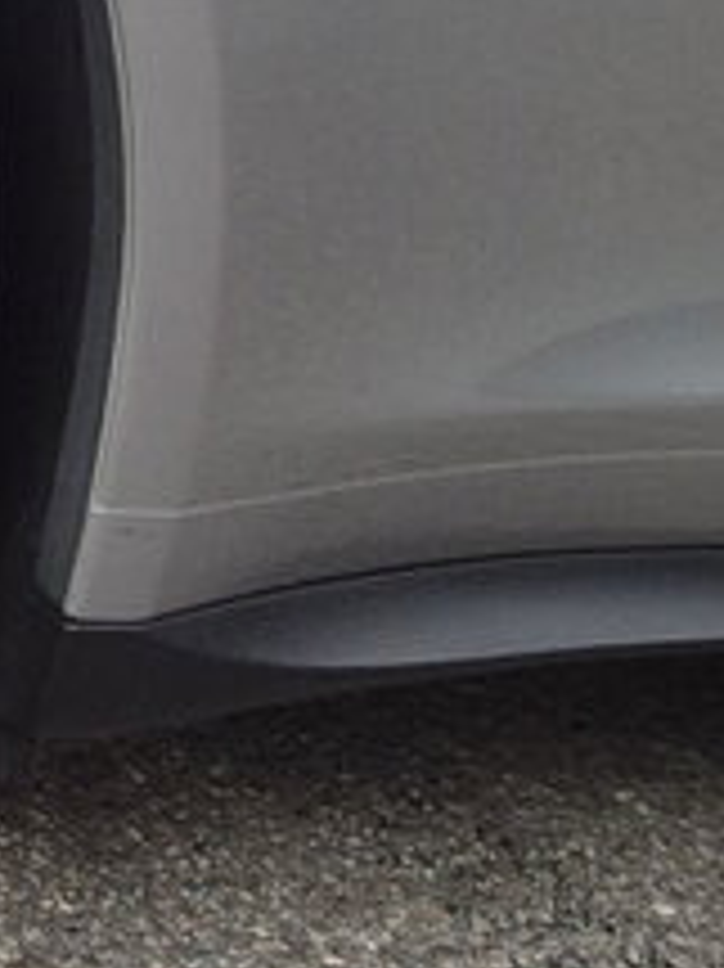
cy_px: -126
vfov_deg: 28.1
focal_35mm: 62
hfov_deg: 15.6
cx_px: -917
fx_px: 1731
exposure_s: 1/708
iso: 50
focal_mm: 2.2
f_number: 2.2
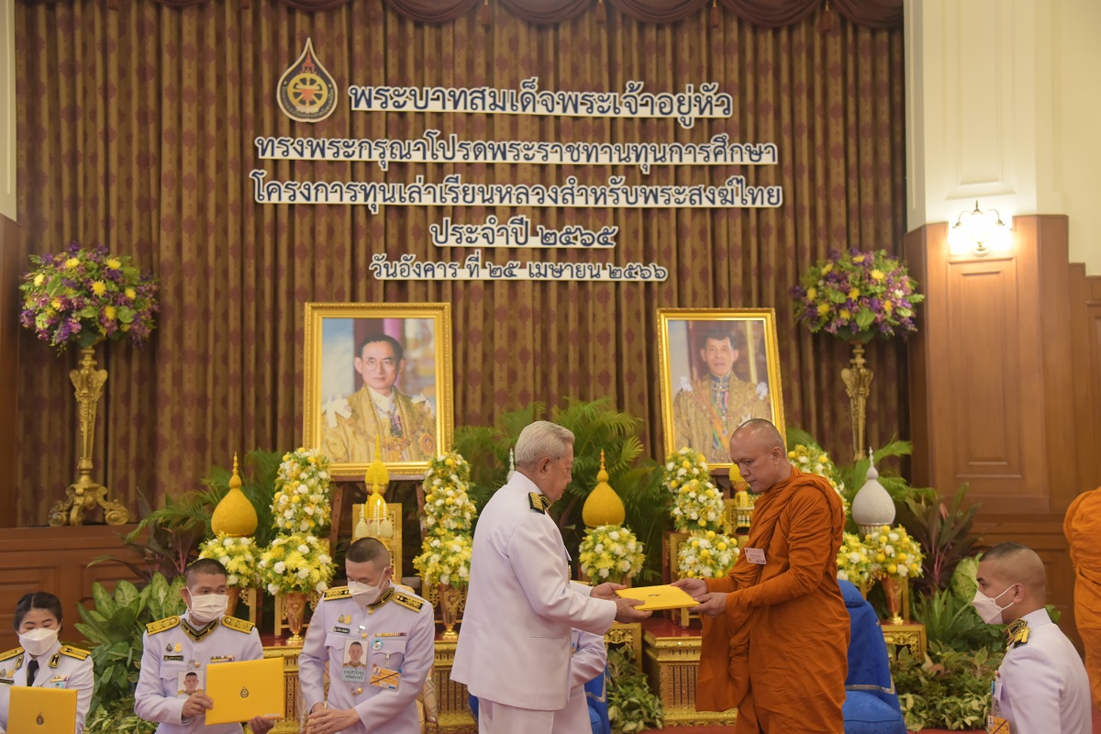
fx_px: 1223
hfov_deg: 48.5
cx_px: 550
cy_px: 367
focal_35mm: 40
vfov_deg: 33.4
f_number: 4
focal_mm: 40
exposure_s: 1/160
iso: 2000
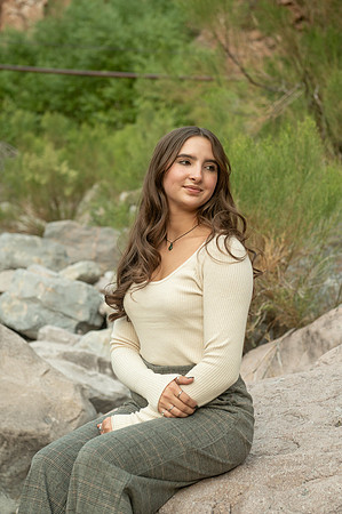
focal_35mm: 62
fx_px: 885
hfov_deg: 21.9
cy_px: 257
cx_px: 171
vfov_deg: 32.4
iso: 640
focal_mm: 62
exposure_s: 1/80
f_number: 4.5
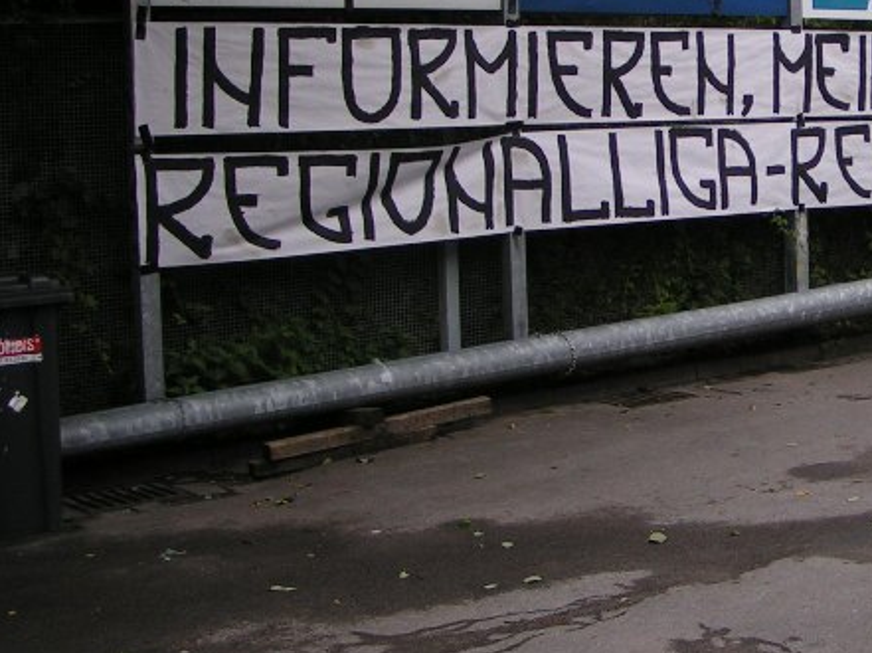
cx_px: 755
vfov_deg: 21.0
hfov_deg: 27.3
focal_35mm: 69
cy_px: 127
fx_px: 1737
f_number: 2.8
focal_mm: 5.8
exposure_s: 1/50
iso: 50
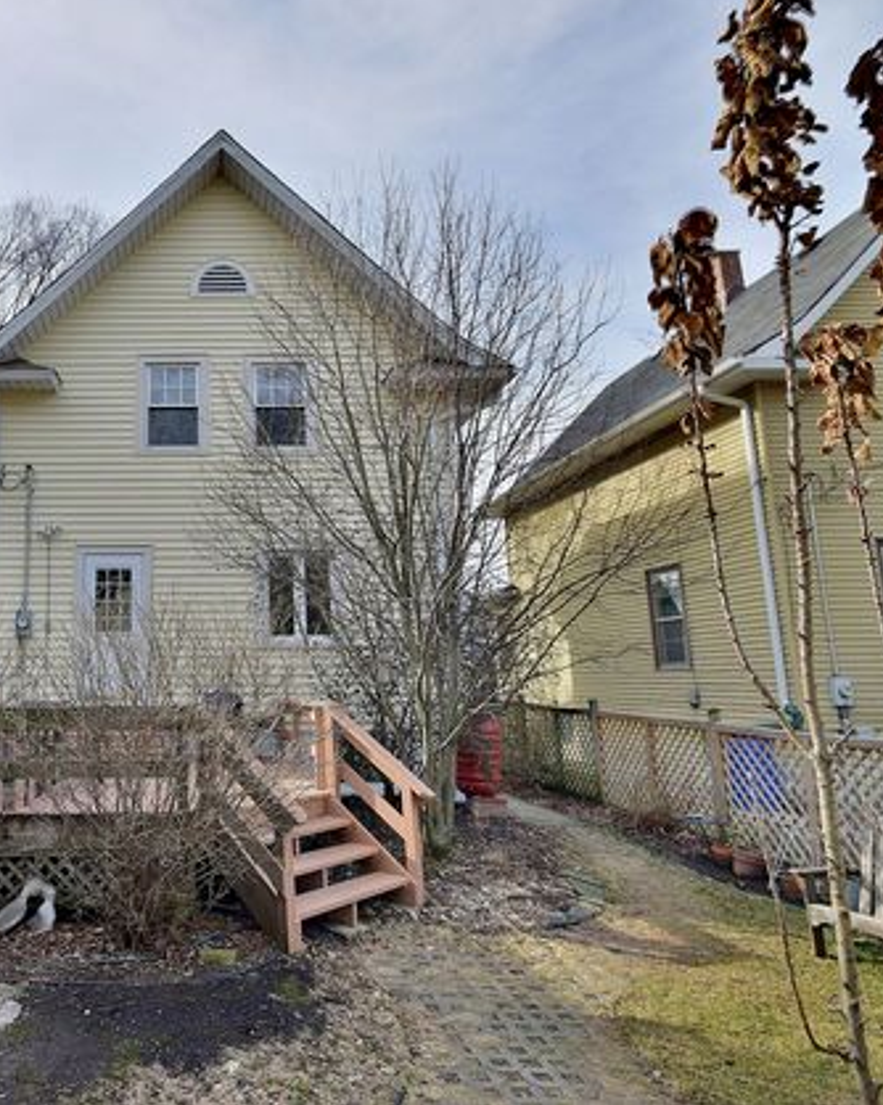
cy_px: 543
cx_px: 182
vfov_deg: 70.9
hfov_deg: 55.3
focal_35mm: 24
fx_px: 775
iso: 200
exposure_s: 1/320
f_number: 9
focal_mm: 11
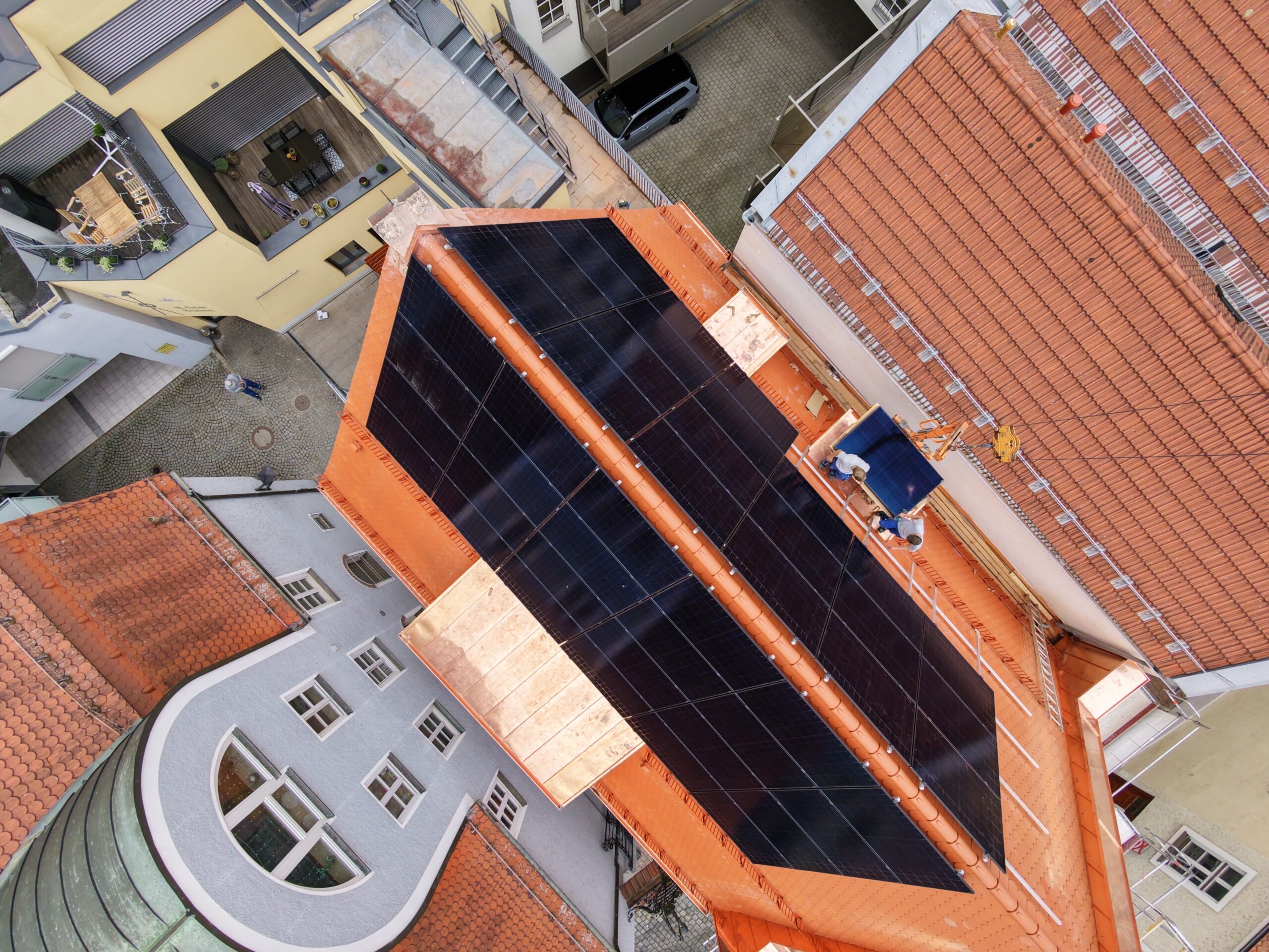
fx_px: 587
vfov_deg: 78.1
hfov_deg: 94.5
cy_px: 476
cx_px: 634
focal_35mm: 16
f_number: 2.2
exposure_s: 1/250
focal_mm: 3.05
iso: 100
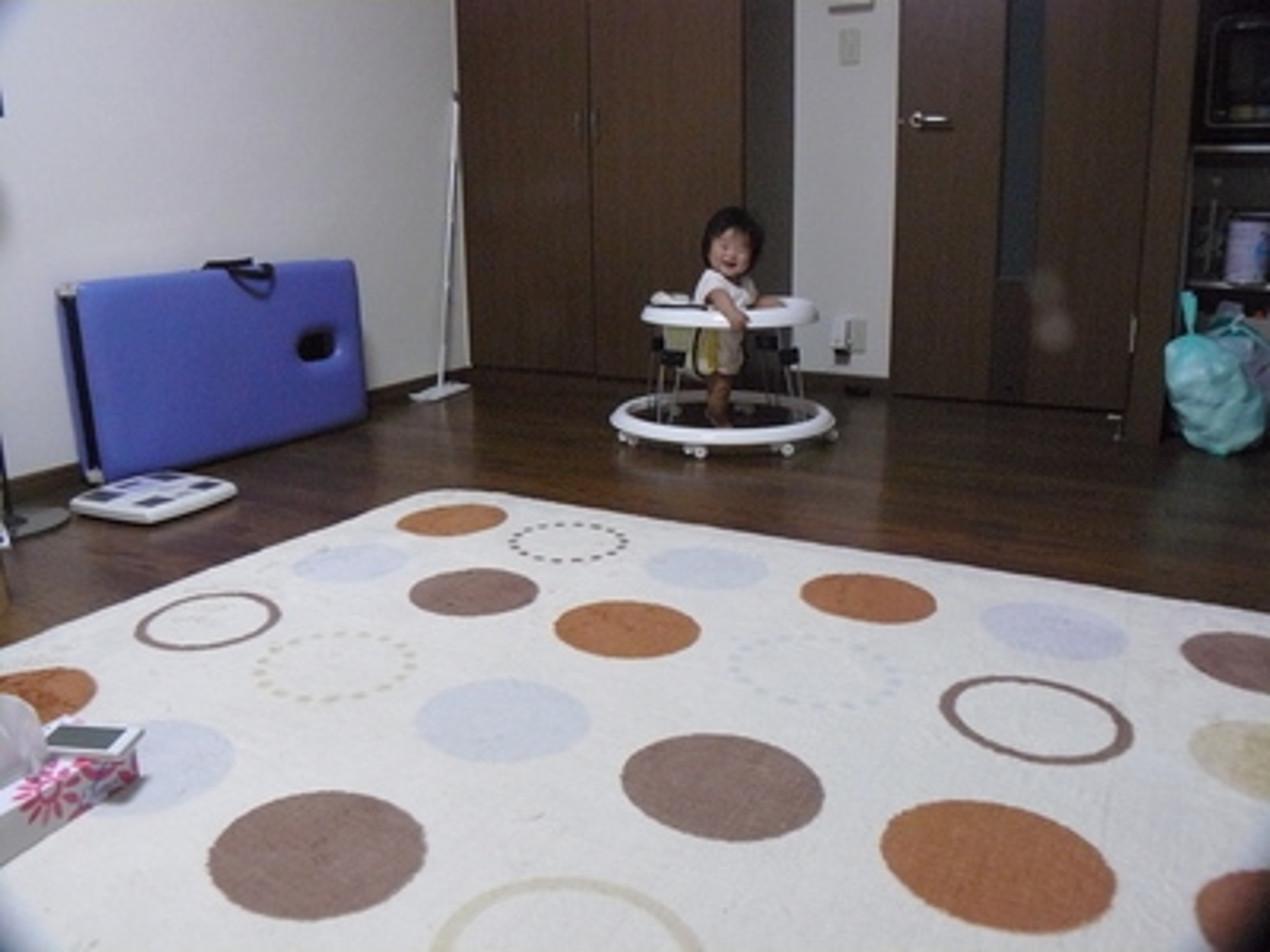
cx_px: 635
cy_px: 476
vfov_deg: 39.7
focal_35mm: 36
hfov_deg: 51.4
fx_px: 1321
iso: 400
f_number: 2.8
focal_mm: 6
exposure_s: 1/30
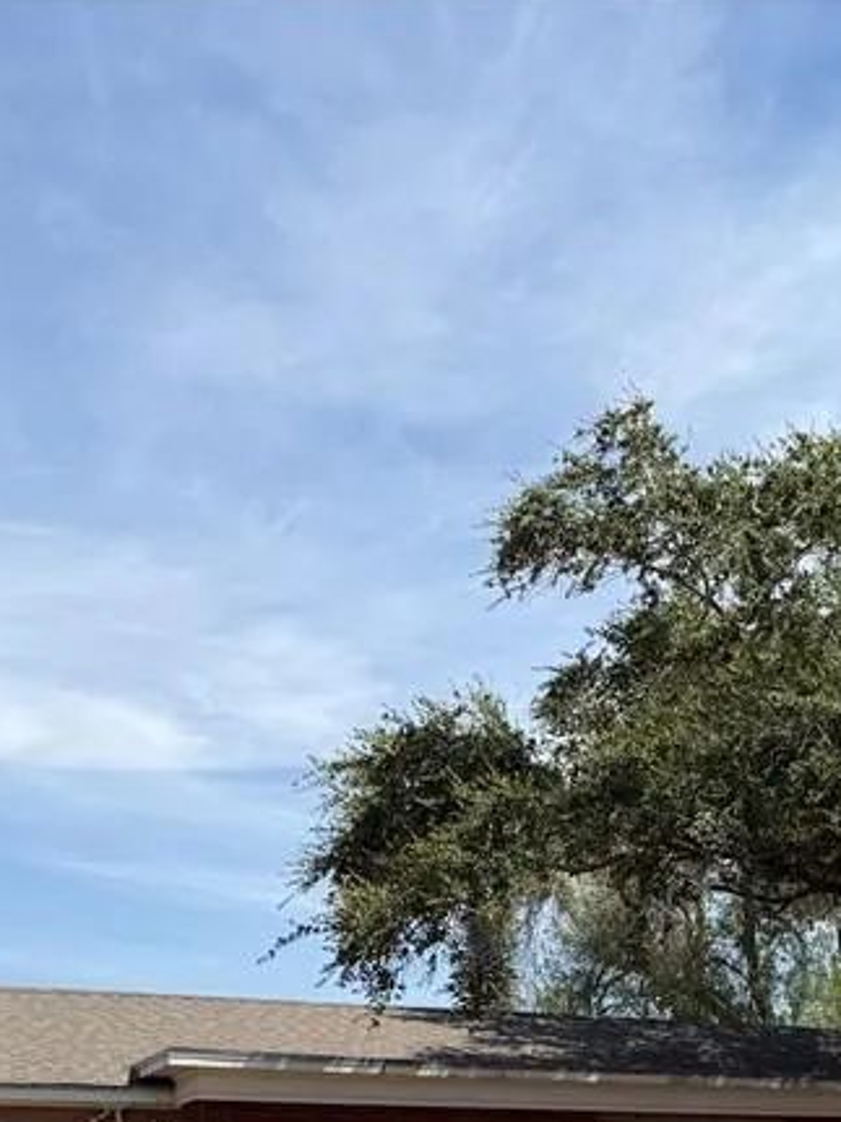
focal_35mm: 57
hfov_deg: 25.0
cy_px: 994
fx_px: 1847
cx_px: 739
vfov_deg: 32.2
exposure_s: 1/4405
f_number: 1.78
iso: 80
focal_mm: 6.76
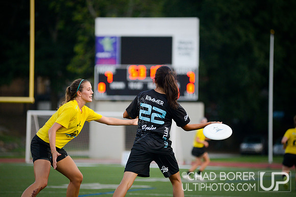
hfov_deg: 10.3
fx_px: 1645
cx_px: 148
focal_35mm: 200
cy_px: 98
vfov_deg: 6.9
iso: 1250
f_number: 3.5
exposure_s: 1/640
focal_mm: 200
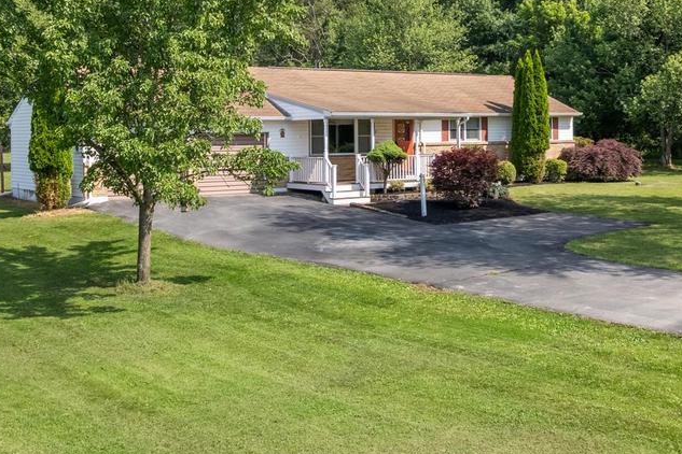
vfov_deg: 26.6
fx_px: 947
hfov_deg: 39.5
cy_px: 113
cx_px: 384
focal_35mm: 50
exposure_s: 1/1000
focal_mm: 8.38
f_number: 2.8
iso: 110
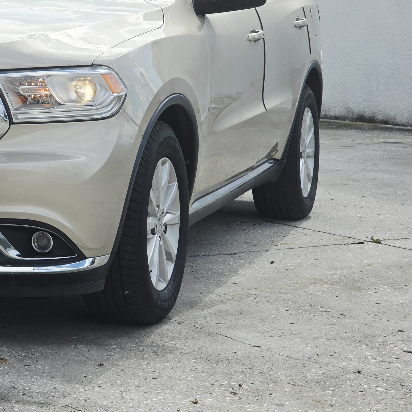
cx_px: 12
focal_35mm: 121
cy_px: 152
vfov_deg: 14.4
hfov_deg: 14.2
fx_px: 1629
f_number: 2.4
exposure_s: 1/2151
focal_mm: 7.9
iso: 50
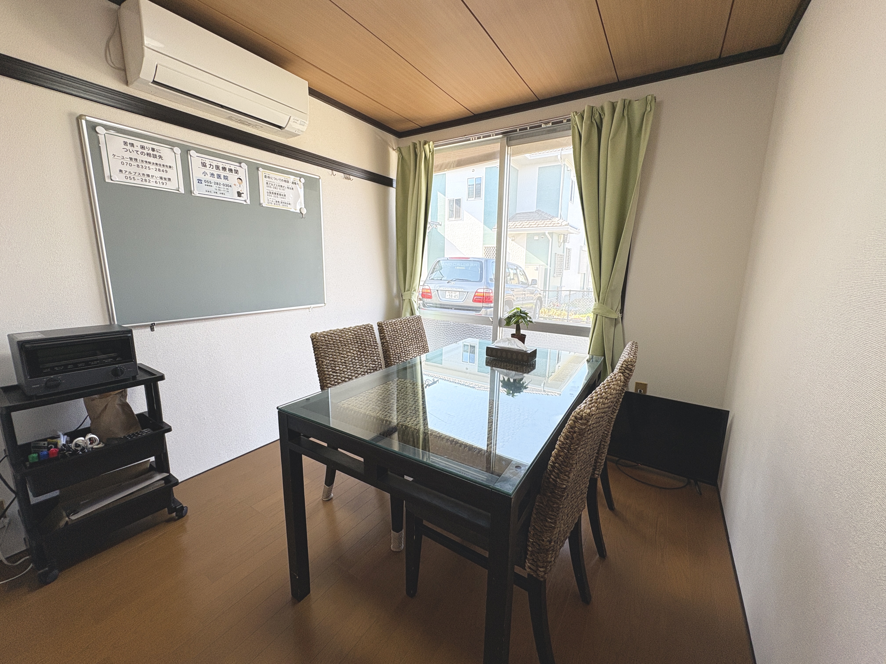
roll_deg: -0.7
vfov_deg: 85.7
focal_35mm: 14
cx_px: 443
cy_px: 332
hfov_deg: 102.1
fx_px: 358
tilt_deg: -10.9
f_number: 2.2
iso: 64
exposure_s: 1/99
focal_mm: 2.22
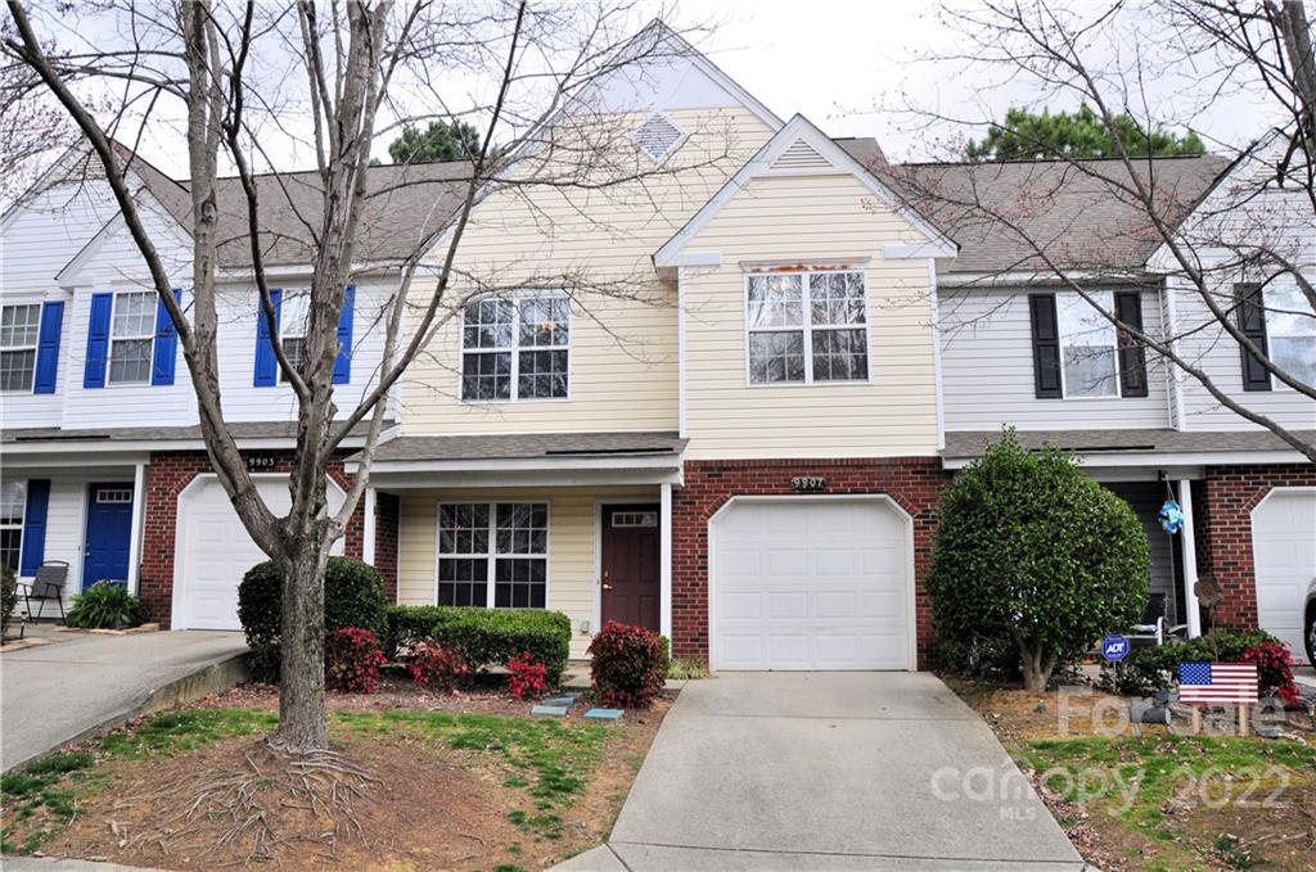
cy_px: 436
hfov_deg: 67.5
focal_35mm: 27
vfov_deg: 47.8
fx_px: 985
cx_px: 658
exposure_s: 1/320
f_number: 9
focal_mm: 18
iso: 400
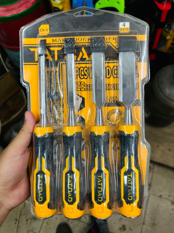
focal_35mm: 24
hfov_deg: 56.8
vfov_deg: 71.6
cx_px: 87
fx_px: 161
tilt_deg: -66.4
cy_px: 116
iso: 250
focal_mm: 6.86
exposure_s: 1/84
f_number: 1.78
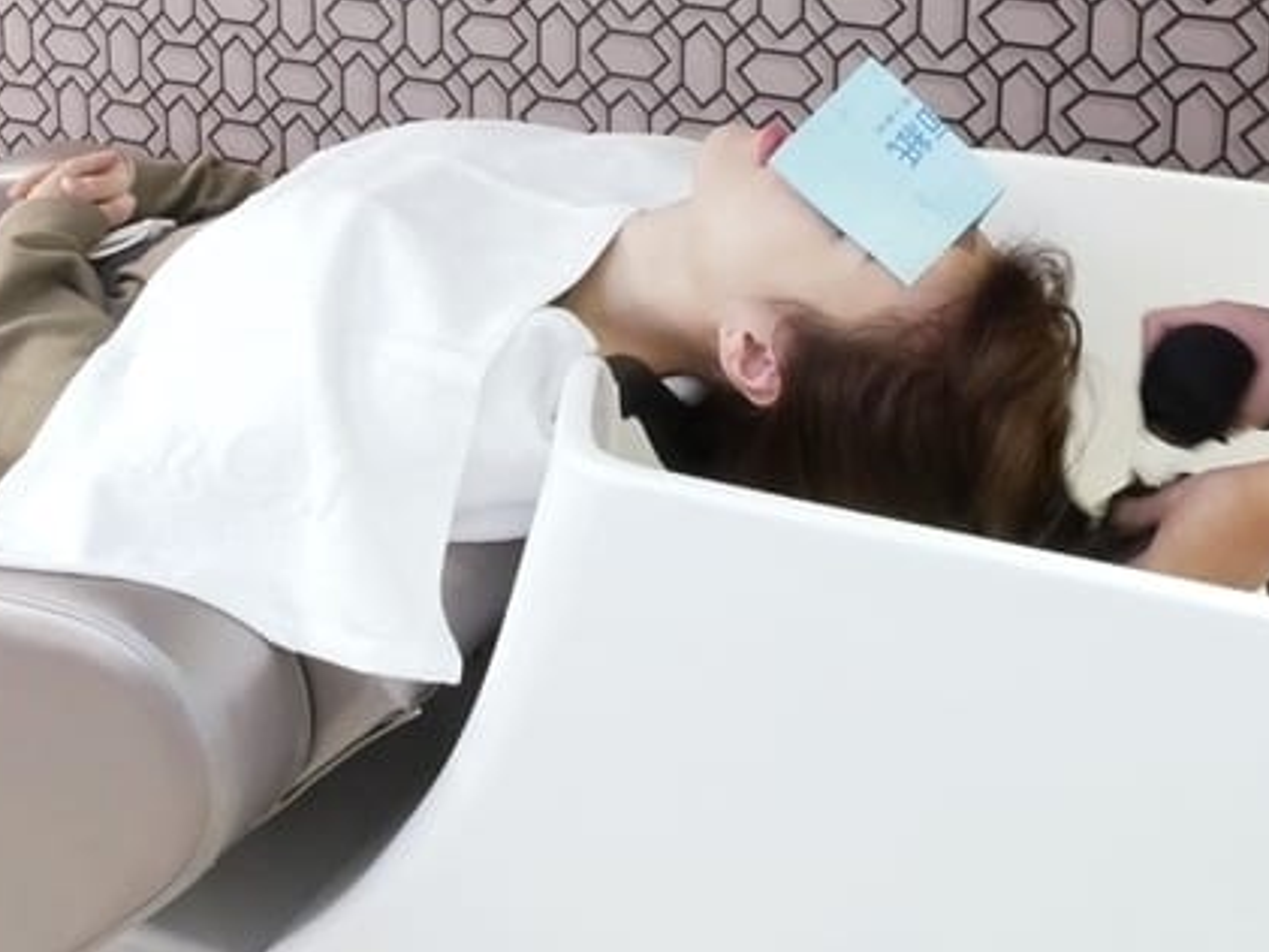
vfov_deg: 24.6
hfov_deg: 33.8
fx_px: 2090
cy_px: 14
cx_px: 642
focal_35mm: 57
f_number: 9
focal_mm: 12
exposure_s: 1/20
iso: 3200
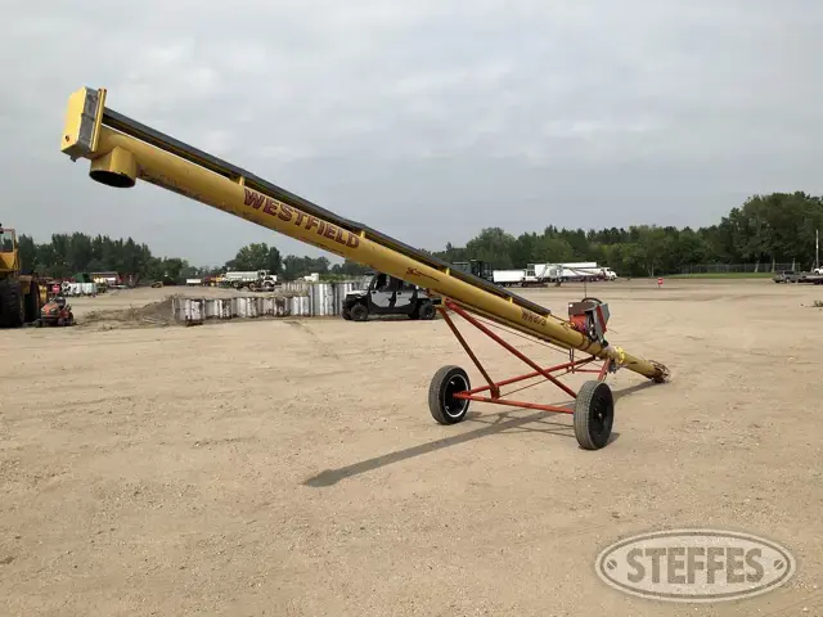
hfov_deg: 61.7
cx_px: 412
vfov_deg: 48.2
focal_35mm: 29
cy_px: 308
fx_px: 689
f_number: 1.8
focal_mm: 3
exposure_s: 1/3788
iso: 25
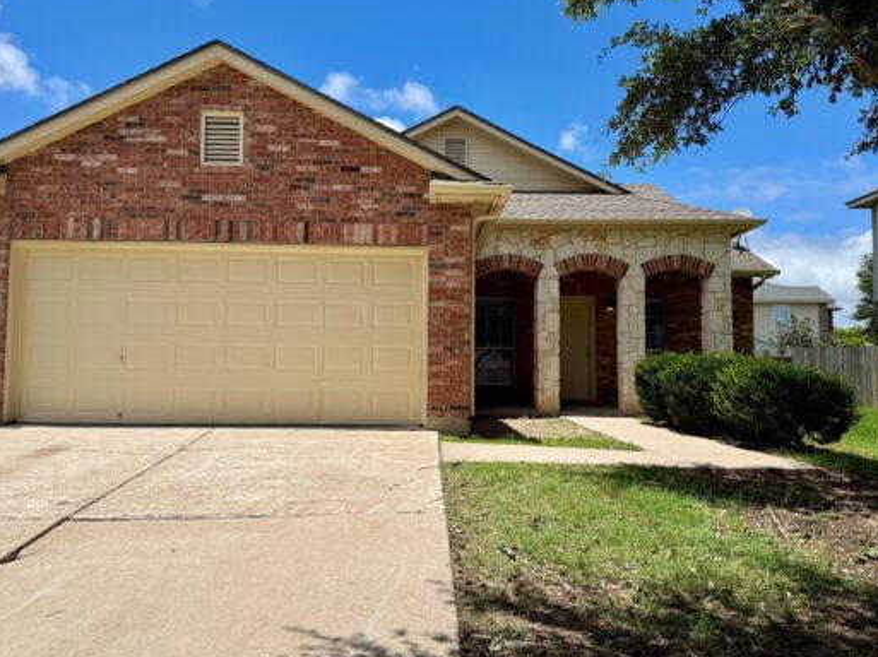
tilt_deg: +4.0
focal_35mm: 25
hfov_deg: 69.4
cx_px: 426
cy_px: 320
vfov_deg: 54.8
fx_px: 634
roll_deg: +1.4
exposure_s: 1/7353
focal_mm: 6.76
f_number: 1.78
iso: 80
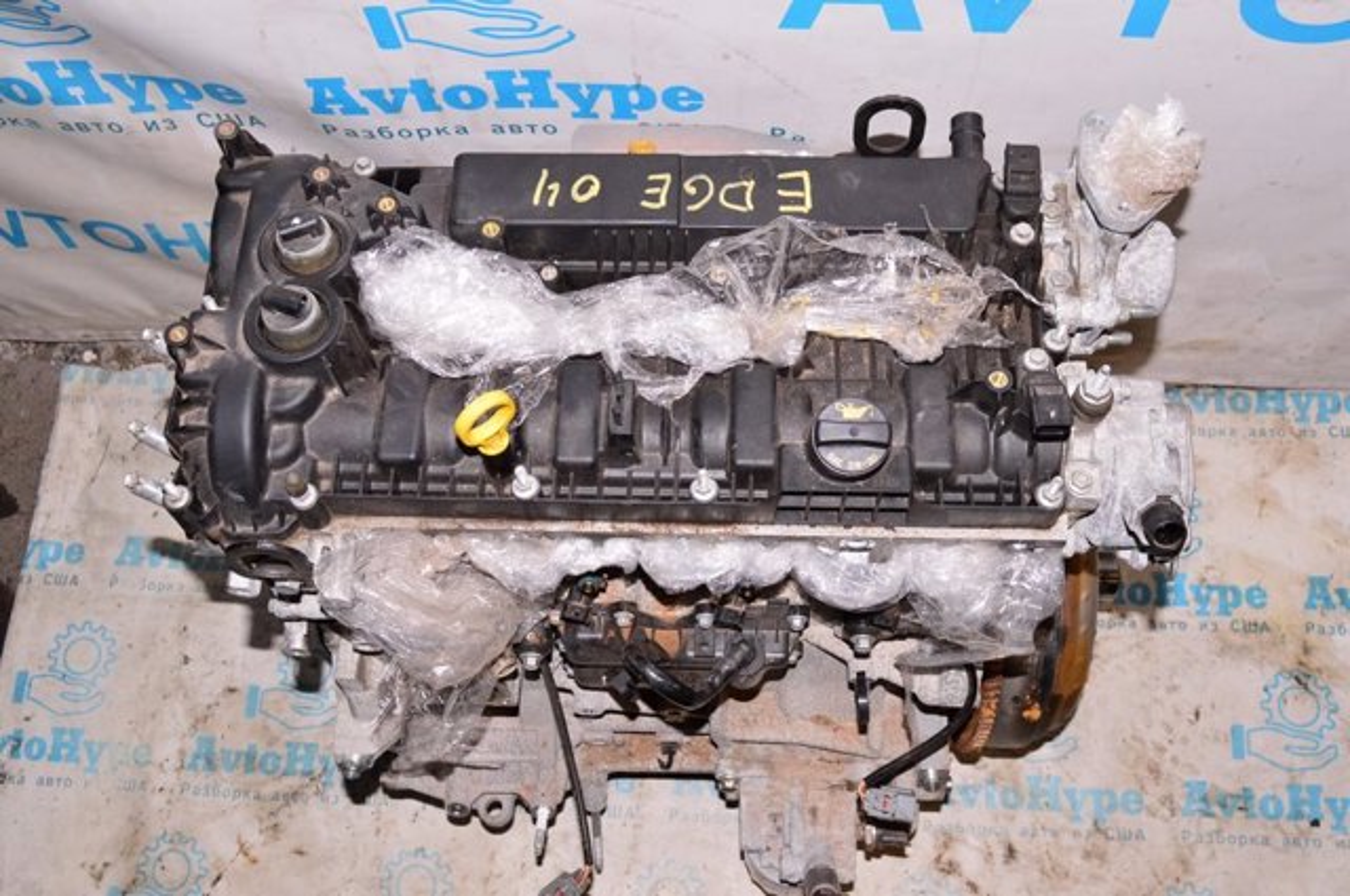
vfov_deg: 36.8
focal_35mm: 36
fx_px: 1348
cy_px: 448
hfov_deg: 53.2
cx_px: 675
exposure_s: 1/160
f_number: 8
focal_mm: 24
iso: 1600
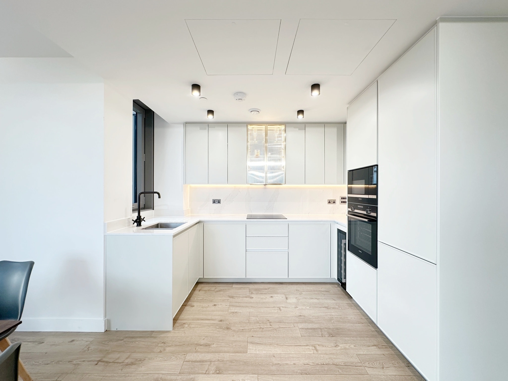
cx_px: 254
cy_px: 190
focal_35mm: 14
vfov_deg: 85.7
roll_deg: +0.1
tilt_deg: +0.6
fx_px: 205
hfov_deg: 102.1
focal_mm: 2.22
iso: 160
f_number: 2.2
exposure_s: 1/100
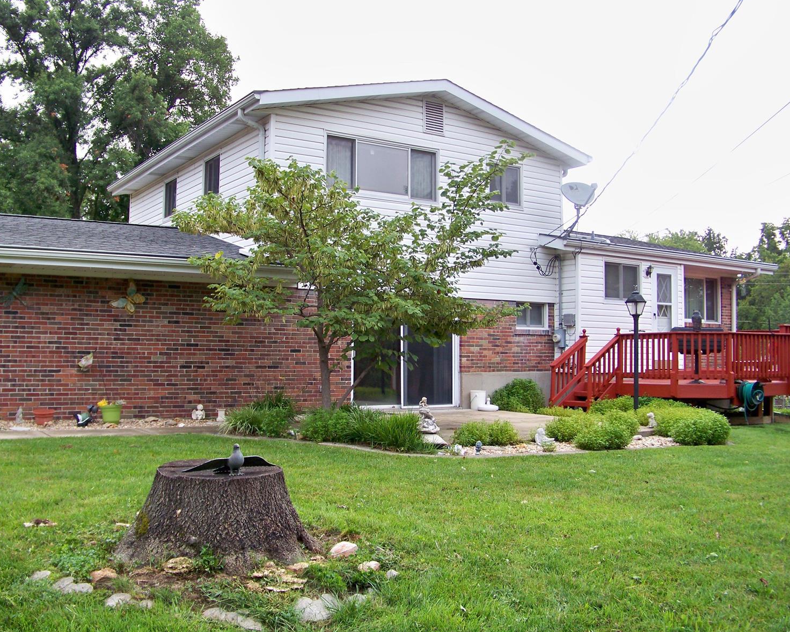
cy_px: 314
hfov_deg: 51.5
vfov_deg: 42.2
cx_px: 374
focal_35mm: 35
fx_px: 818
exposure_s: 1/100
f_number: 2.8
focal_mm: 5.85
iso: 100
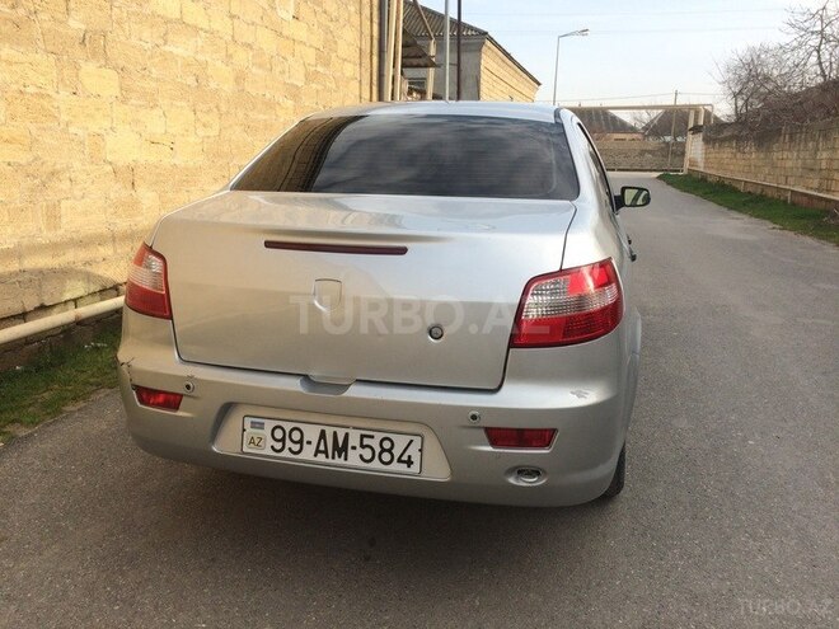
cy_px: 314
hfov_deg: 61.7
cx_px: 420
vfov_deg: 48.2
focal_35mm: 29
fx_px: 703
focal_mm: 4.15
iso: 32
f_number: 2.2
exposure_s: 1/1172
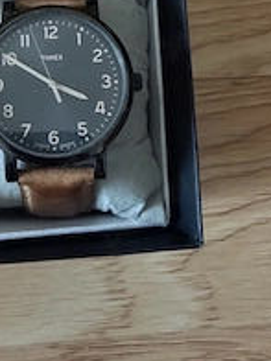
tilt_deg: -77.9
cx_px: 55
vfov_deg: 37.7
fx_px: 511
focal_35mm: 49
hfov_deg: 29.0
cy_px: 79
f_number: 2.2
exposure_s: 1/110
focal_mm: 2.22
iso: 320
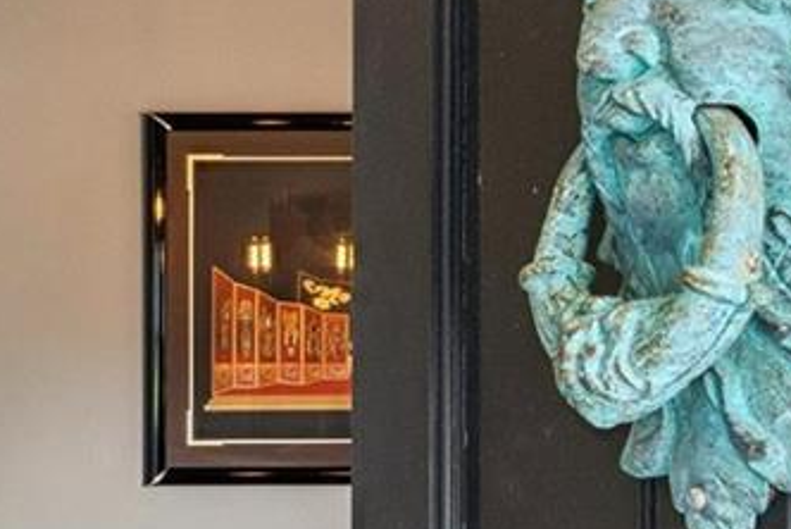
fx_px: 1693
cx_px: -739
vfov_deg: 17.7
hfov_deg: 18.5
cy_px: 343
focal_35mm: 77
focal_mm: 16
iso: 800
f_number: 10
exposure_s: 1/50
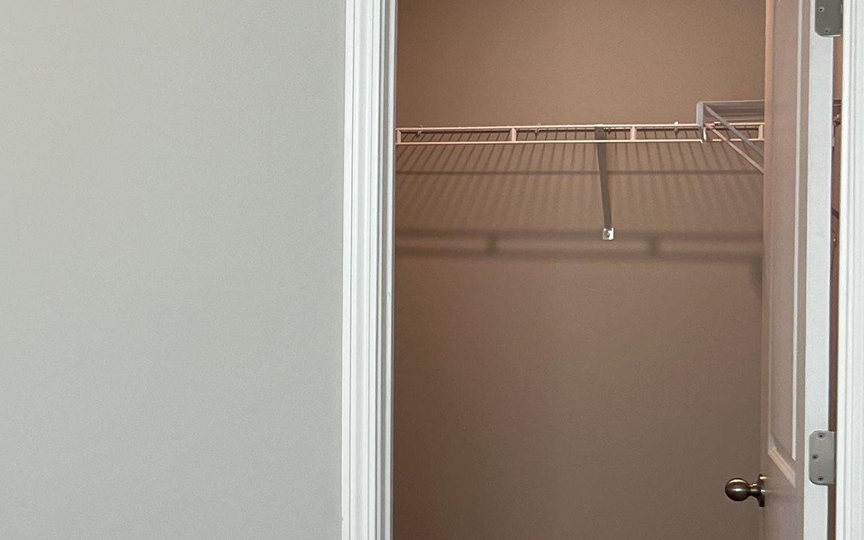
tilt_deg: -2.0
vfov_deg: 17.6
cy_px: 235
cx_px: -134
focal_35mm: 74
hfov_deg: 25.4
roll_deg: +0.3
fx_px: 1742
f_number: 1.5
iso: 80
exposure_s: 1/120
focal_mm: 5.7
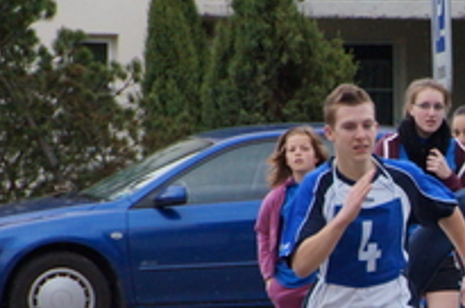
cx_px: 563
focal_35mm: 593
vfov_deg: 2.3
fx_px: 7648
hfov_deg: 3.5
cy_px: 284
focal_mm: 150
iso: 1600
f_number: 6.3
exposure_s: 1/2000
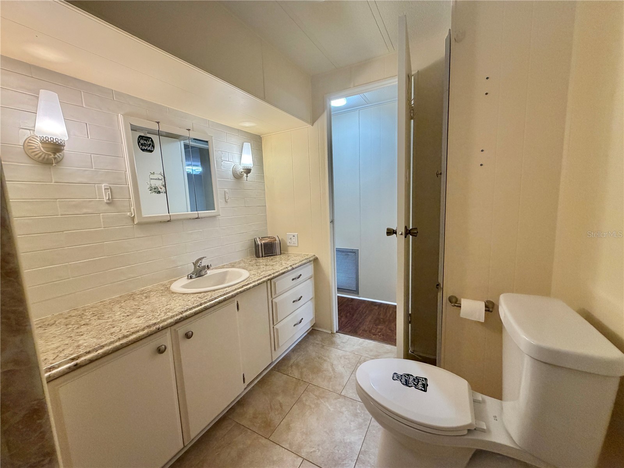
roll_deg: +2.1
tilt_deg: -7.1
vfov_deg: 85.7
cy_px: 234
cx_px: 312
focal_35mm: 14
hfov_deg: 102.1
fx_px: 252
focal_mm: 2.22
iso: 250
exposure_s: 1/120
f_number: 2.2
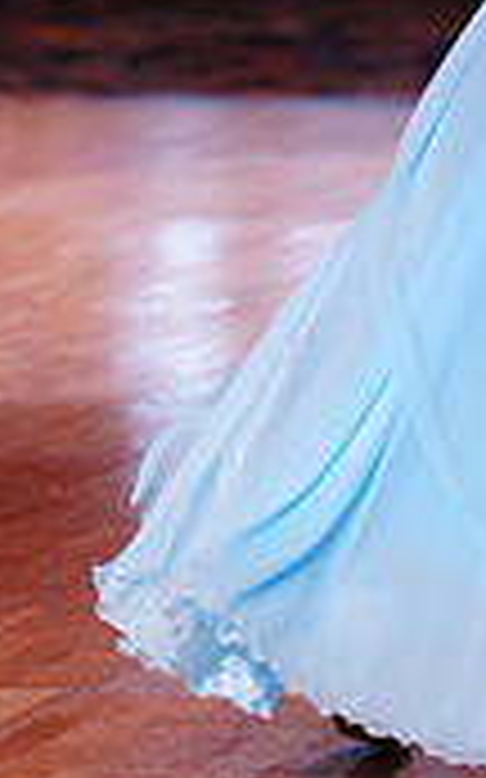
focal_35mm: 370
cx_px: 686
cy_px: -234
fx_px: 7848
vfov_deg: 5.6
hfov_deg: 3.5
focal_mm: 108
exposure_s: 1/250
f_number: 2.8
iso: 640
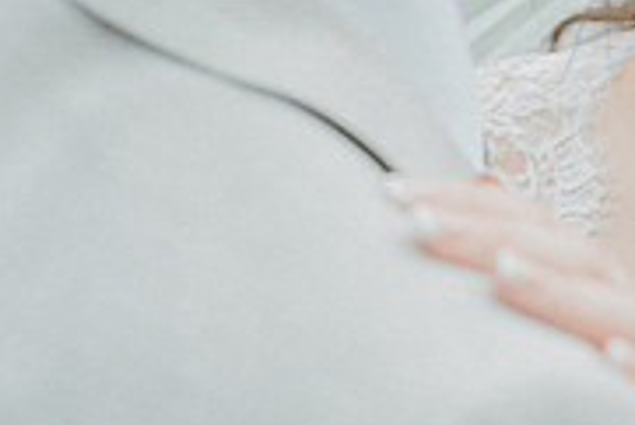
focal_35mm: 224
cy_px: -83
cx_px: 674
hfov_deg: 9.1
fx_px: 3954
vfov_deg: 6.1
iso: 125
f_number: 3.5
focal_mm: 70
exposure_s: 1/200
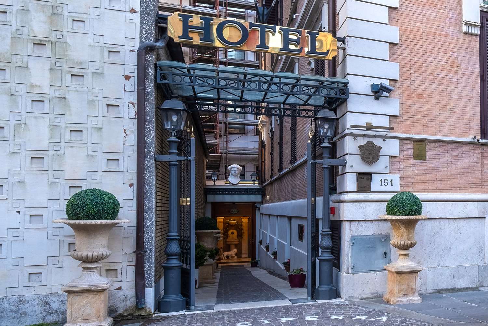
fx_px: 203
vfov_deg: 77.3
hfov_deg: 100.4
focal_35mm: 15
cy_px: 163
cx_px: 244
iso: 160
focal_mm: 10.1
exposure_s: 1/60
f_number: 5.6
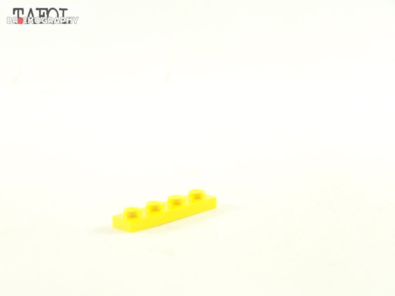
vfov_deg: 18.0
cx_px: 198
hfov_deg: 23.8
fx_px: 936
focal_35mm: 82
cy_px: 148
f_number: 3.2
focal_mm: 13.7
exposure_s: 1/60
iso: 400
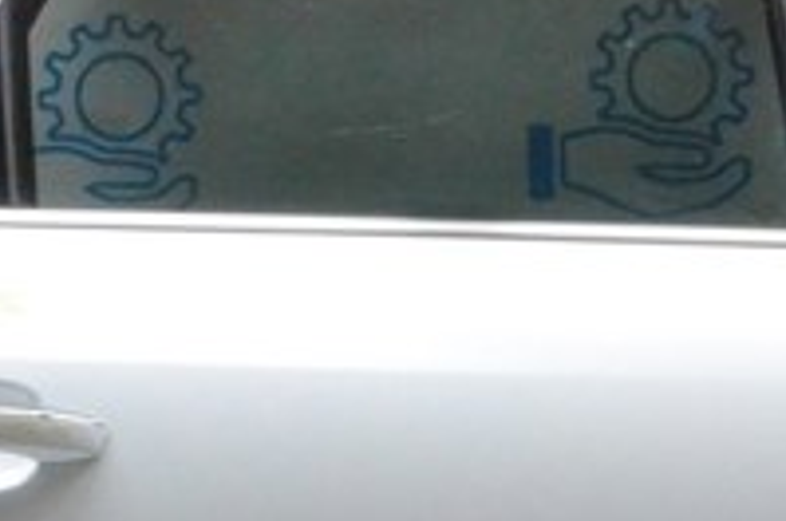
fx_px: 2529
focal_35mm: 116
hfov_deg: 17.6
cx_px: 565
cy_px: 482
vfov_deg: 11.7
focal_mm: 24
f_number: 11
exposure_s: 1/125
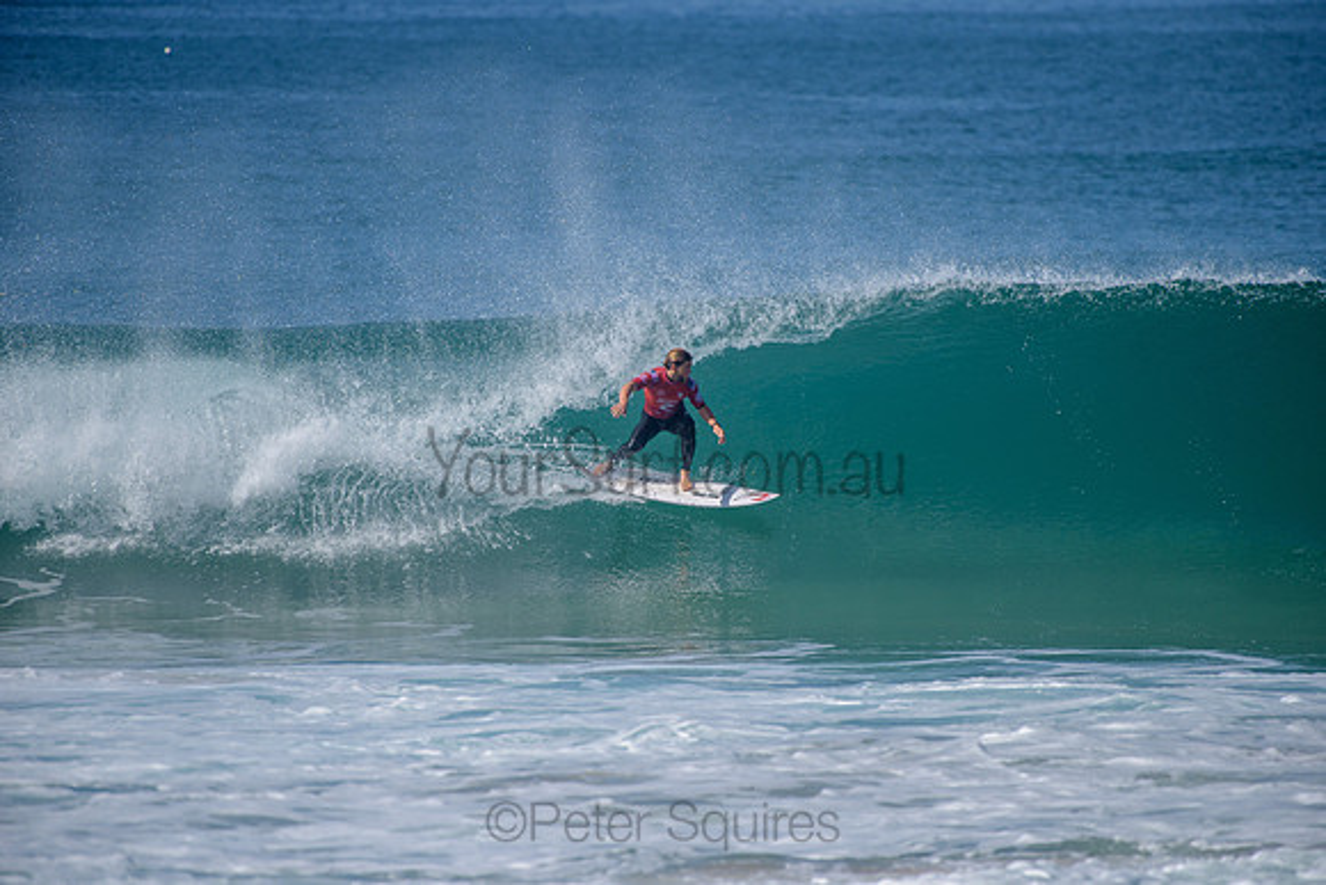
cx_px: 663
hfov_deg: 4.1
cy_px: 442
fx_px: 18420
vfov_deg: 2.8
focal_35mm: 500
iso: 160
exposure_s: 1/2000
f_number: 5.6
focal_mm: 500
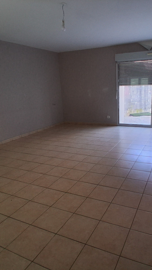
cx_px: 100
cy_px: 135
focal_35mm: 25
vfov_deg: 74.1
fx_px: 179
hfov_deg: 45.4
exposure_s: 1/120
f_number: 2.2
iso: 160
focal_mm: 1.4
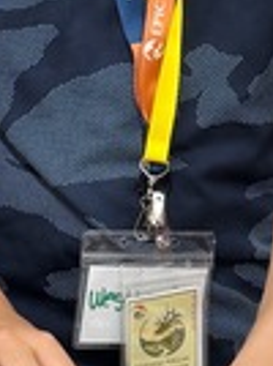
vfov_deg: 10.7
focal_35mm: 184
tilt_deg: -18.6
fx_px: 1941
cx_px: -71
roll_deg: +1.9
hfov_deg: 8.0
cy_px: 371
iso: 80
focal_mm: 6.76
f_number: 1.78
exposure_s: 1/100
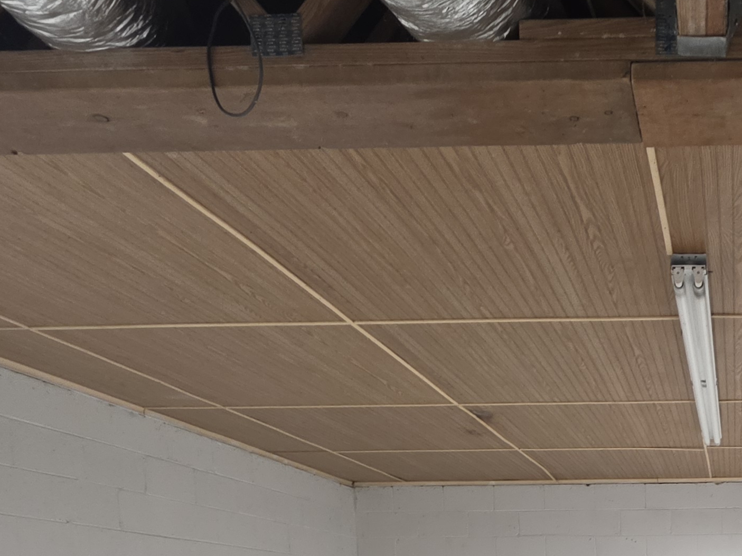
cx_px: 715
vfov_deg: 31.2
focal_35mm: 37
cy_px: 699
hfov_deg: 44.0
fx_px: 793
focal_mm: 2.2
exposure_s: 1/60
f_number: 1.9
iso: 160
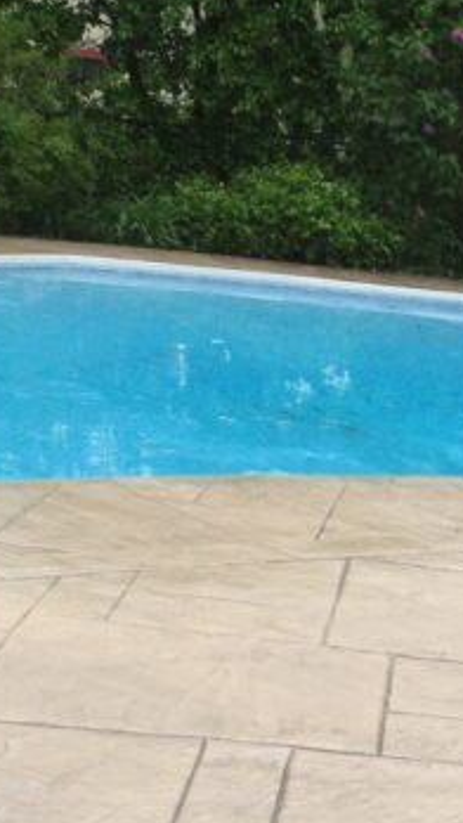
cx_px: 735
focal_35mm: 95
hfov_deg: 12.1
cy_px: 924
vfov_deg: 21.2
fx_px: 2071
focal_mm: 4.28
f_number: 2.4
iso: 50
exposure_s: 1/876
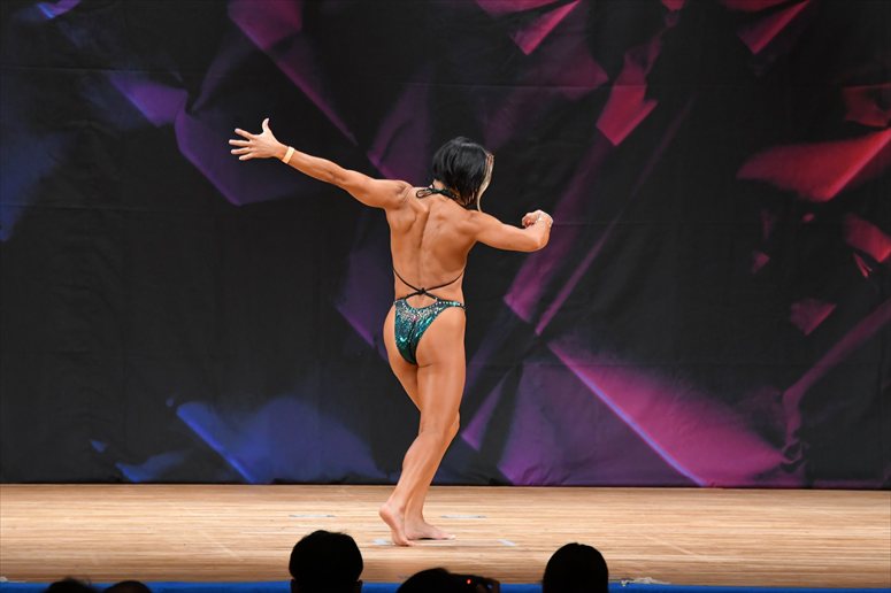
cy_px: 296
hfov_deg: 8.1
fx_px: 6308
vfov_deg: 5.4
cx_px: 446
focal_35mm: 255
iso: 3200
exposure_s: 1/400
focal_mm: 170
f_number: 5.6
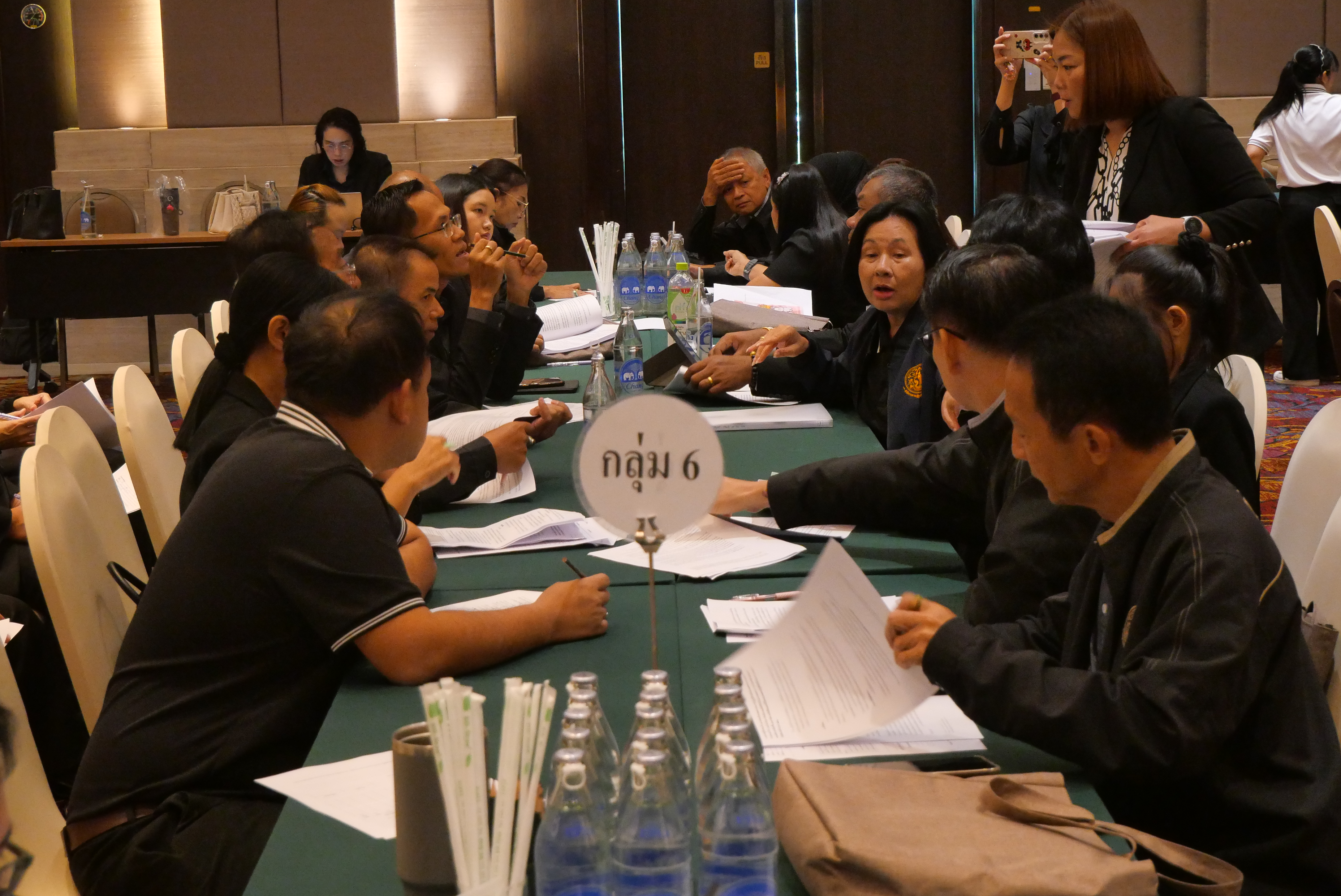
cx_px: 670
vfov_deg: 21.9
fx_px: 2311
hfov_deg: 32.4
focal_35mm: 62
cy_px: 448
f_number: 4.9
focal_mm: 30
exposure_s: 1/80
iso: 3200
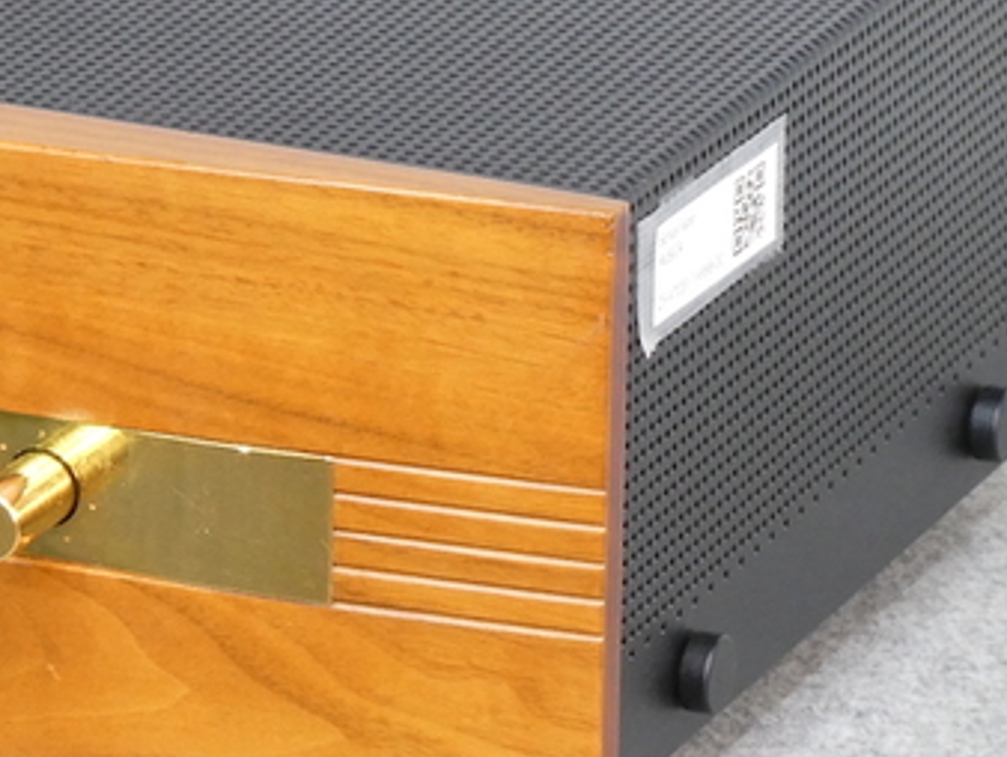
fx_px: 8762
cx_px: -140
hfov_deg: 6.5
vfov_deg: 4.9
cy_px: 334
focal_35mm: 301
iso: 200
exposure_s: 1/6
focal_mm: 19
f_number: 5.1
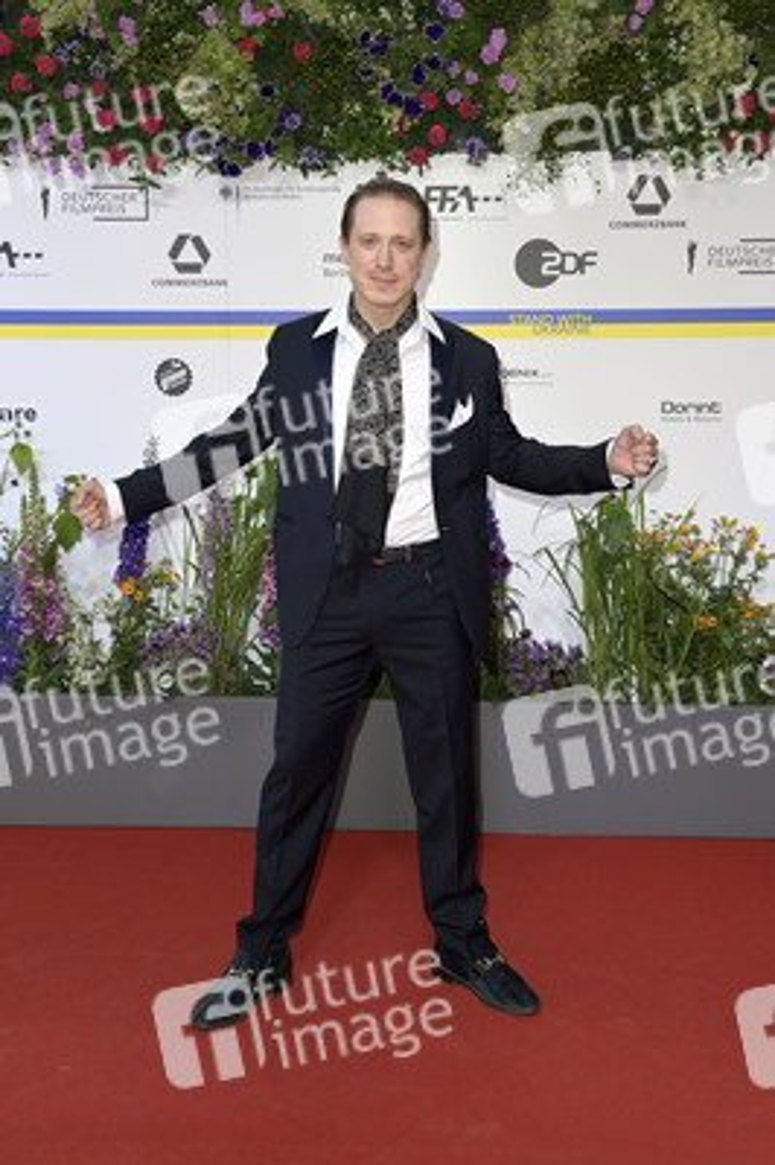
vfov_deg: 44.5
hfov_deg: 30.5
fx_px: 1423
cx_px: 388
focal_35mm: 44
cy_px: 582
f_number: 6.3
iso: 640
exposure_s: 1/200
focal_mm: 44
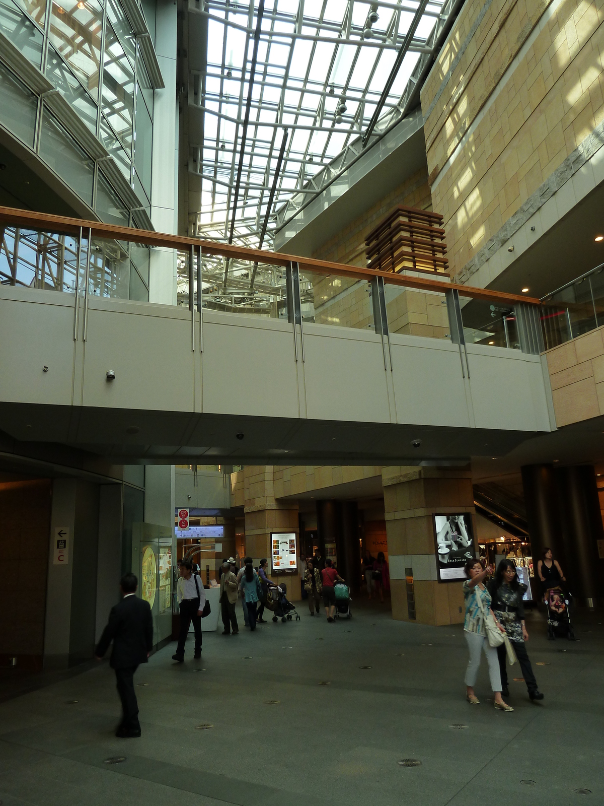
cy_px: 403
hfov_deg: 54.9
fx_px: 582
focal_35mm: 25
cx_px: 302
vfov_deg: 69.4
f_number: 3.3
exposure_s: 1/50
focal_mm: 4.1
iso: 125
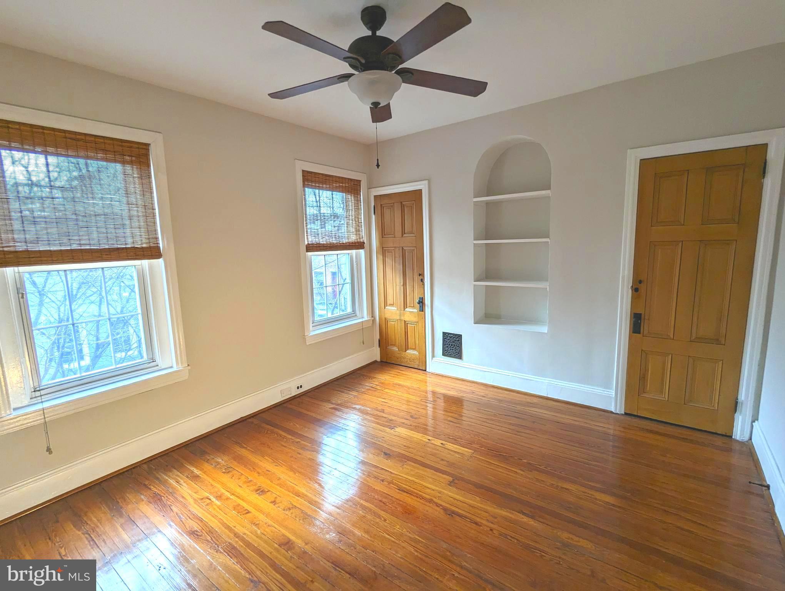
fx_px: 363
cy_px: 296
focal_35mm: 16
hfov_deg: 94.4
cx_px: 392
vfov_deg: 78.2
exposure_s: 1/120
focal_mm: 2.35
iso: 60
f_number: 2.2
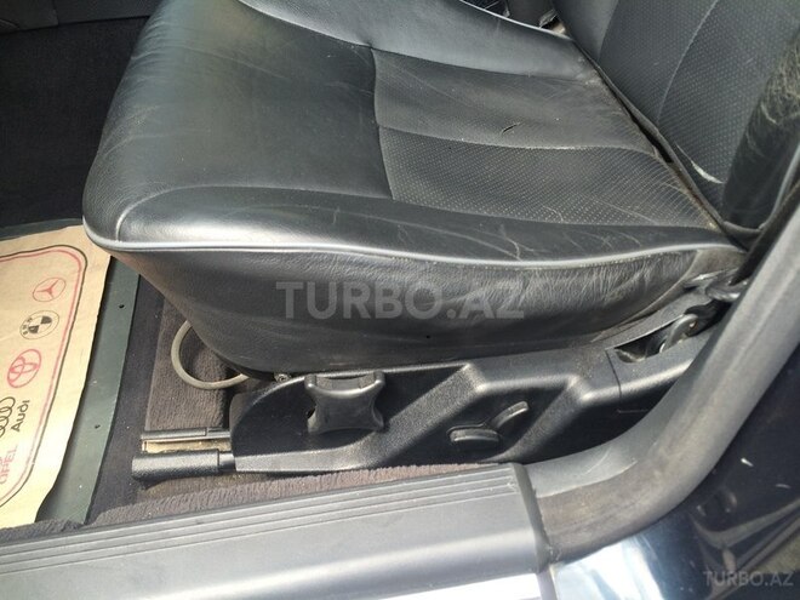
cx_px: 400
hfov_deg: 61.7
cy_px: 300
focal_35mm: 29
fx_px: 670
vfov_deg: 48.2
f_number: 2.2
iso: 32
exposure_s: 1/144
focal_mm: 4.15
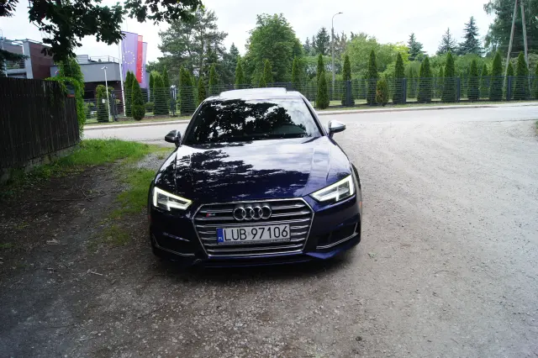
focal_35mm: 27
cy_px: 179
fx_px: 403
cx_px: 269
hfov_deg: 67.4
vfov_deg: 47.9
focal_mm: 18
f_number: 9
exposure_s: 1/40
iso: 100
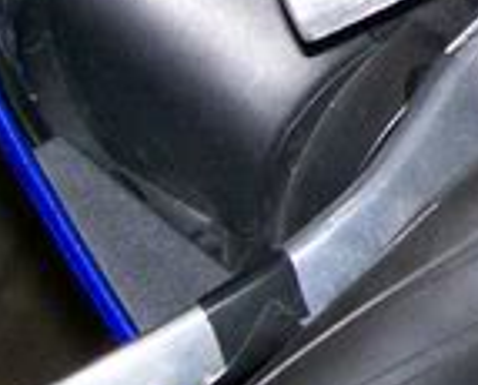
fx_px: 2778
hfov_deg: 9.5
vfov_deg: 7.8
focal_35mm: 196
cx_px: 735
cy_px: -171
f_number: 2.7
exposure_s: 1/64
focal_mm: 6
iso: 140
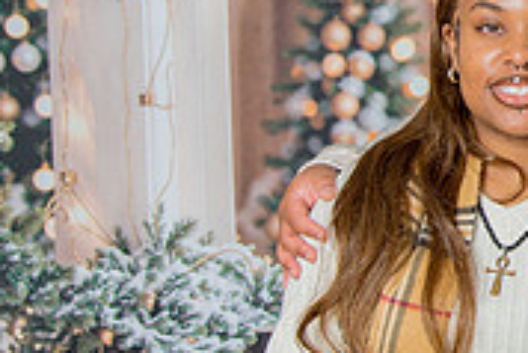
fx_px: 1849
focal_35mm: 126
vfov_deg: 10.8
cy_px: 14
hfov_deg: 15.4
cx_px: 715
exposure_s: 1/200
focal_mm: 34
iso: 100
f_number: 4
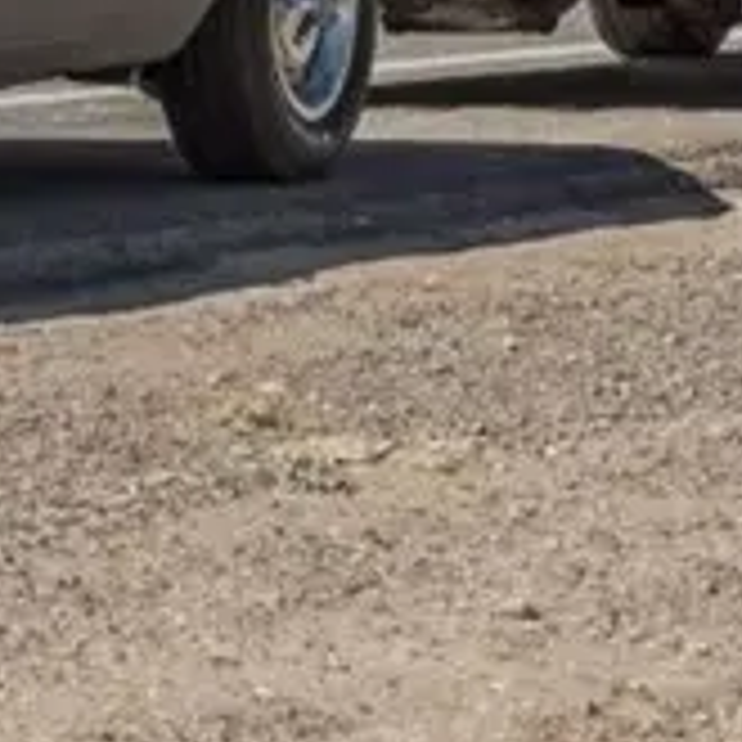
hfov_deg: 4.0
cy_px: -292
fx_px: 10476
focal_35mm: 432
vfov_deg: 4.0
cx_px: 899
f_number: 11
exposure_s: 1/320
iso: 200
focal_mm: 70
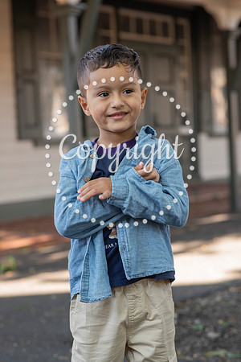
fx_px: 853
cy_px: 181
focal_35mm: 85
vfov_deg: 23.9
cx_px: 120
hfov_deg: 16.1
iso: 500
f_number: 4.5
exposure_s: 1/250
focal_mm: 85
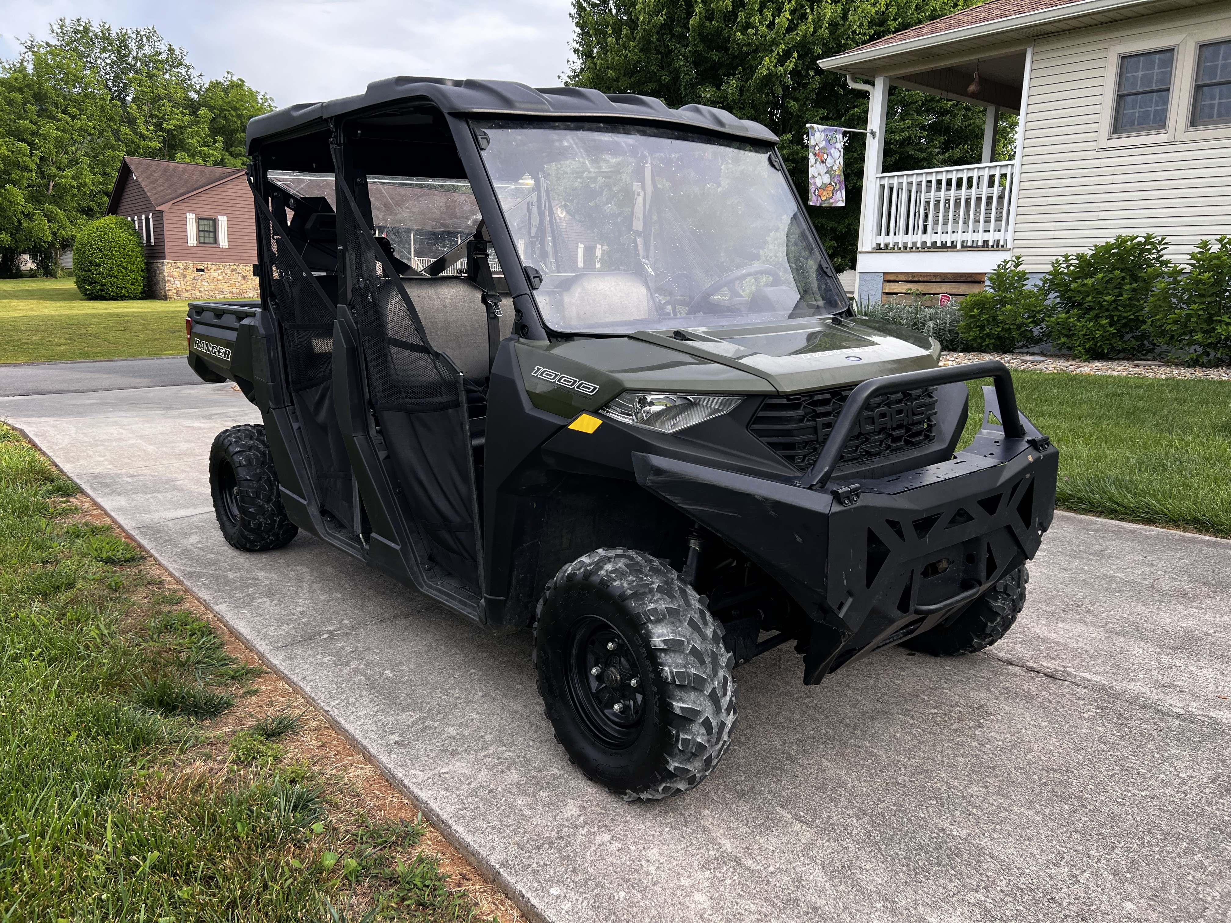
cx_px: 616
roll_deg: -1.6
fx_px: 925
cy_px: 462
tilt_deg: -11.7
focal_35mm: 26
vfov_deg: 53.1
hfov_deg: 67.3
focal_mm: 5.7
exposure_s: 1/588
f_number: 1.5
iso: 50
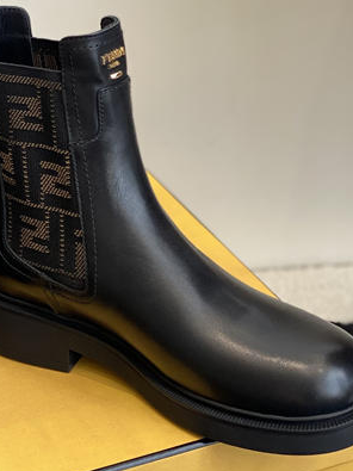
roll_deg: +4.2
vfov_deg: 17.3
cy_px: 238
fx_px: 1551
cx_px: 37
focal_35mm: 114
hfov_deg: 12.9
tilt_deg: -27.8
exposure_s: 1/122
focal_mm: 6
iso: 64
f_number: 2
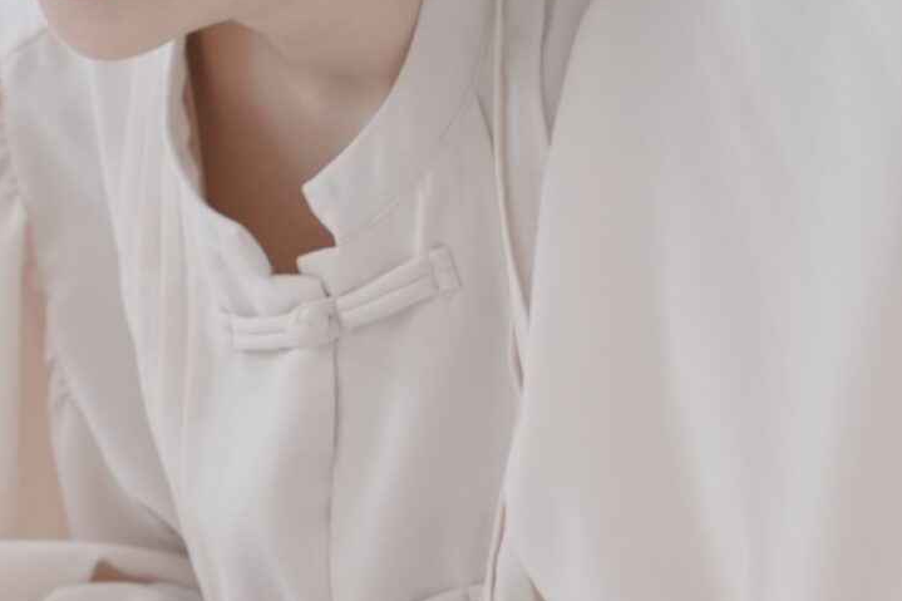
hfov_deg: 11.4
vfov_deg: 7.7
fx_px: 4459
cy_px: 514
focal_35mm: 178
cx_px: 18
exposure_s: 1/160
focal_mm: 50
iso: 500
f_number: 3.5
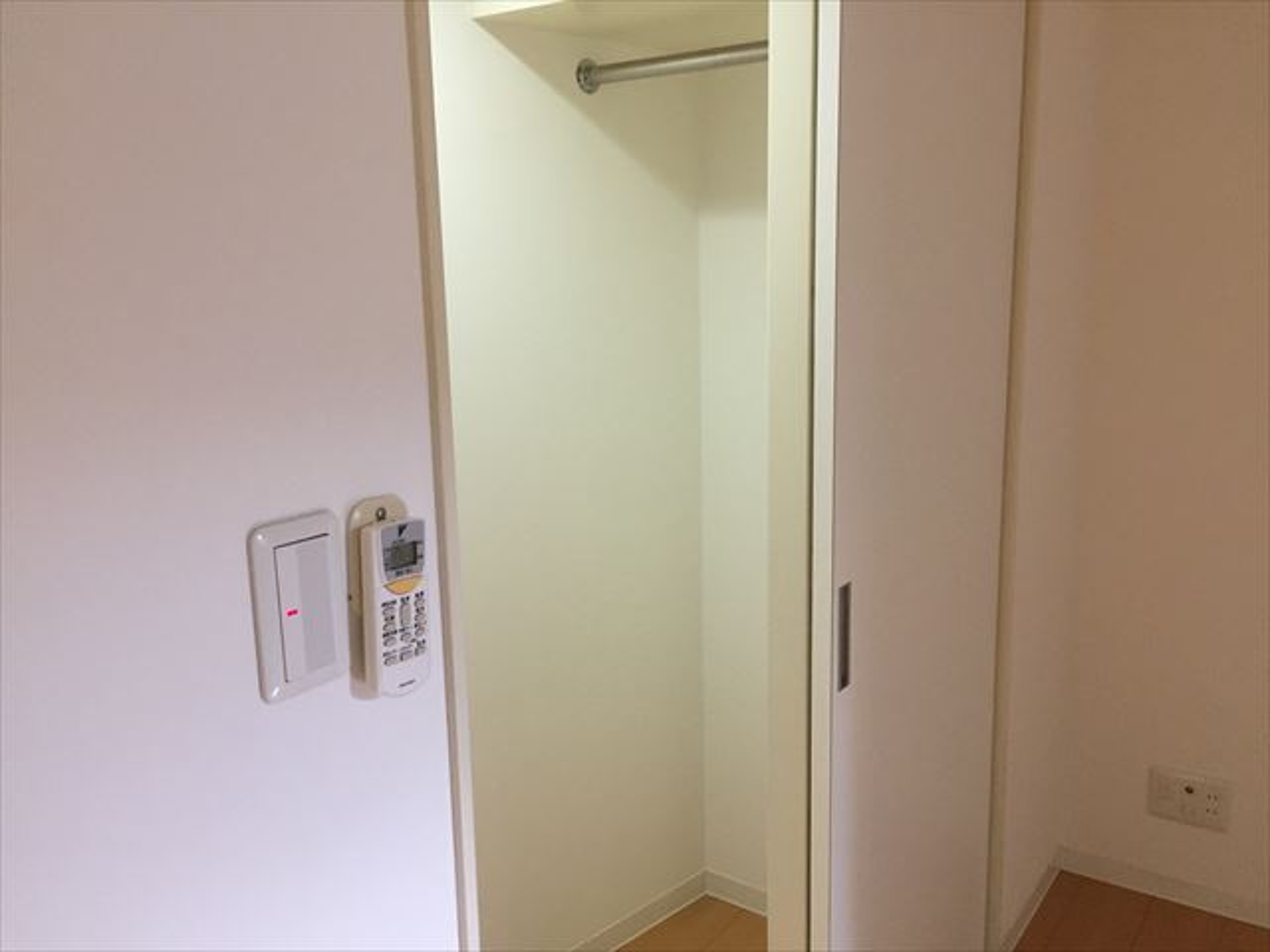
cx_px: 635
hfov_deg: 61.7
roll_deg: +0.4
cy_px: 476
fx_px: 1064
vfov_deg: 48.2
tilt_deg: -12.3
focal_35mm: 29
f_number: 2.2
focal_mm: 4.15
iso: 160
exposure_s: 1/33
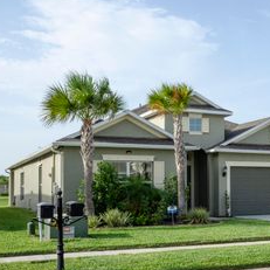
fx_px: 485
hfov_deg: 30.2
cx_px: 222
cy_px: 158
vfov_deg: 31.0
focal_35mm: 55
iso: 800
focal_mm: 20
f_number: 13
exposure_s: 1/640
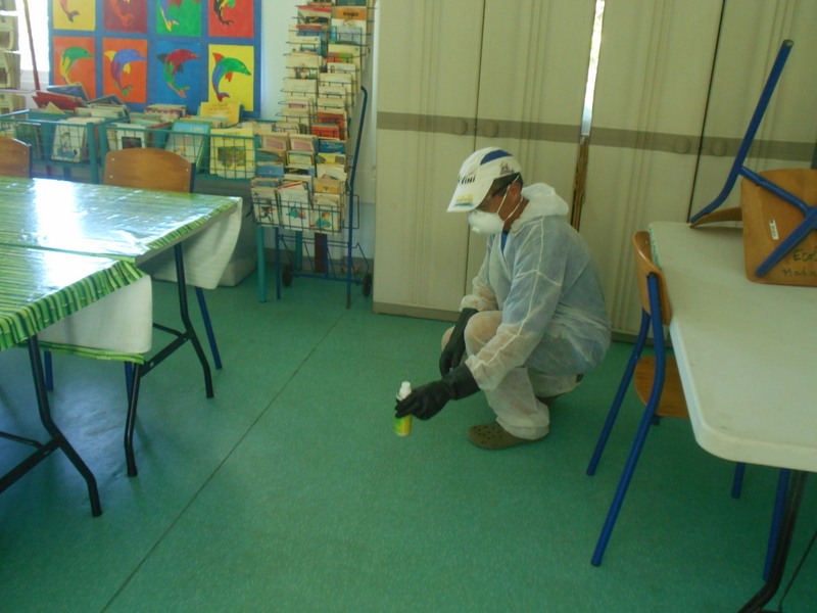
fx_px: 802
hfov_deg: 54.0
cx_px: 408
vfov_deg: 41.8
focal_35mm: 34
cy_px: 306
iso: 360
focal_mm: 5.8
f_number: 3.6
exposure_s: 1/30
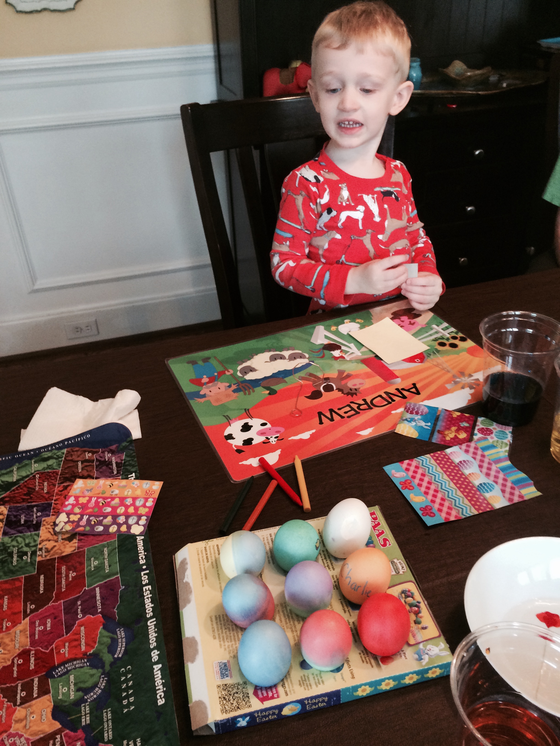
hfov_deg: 48.2
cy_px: 373
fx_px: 626
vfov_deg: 61.7
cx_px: 280
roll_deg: +2.9
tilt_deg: -36.1
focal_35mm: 29
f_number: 2.2
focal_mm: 4.15
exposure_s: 1/30
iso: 200
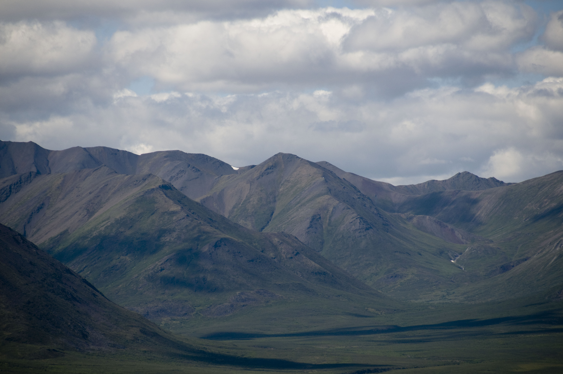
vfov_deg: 4.6
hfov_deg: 6.9
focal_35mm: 300
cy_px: 187
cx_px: 282
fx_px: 4686
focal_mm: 200
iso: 200
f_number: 5.6
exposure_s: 1/1600
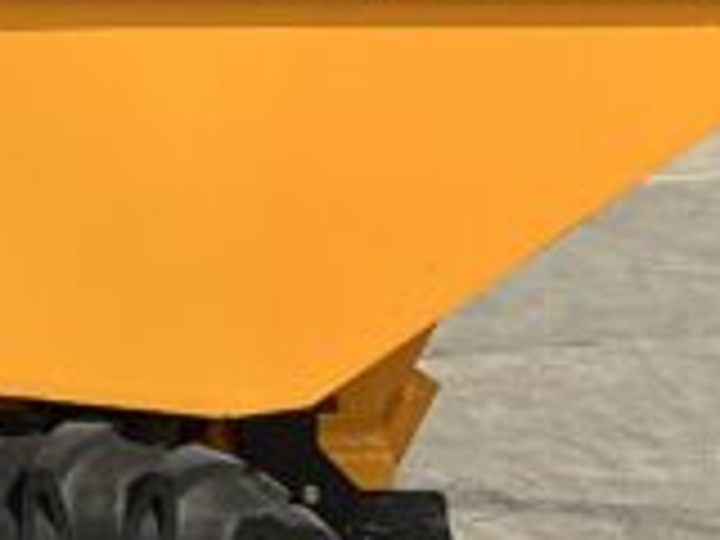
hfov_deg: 10.2
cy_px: -104
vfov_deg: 8.2
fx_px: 3723
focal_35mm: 179
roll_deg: -1.2
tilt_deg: -6.2
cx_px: -716
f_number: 1.8
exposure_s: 1/2427
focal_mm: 3
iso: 25
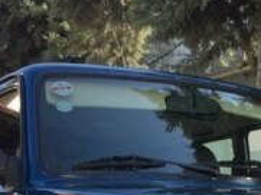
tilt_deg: -3.4
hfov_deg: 18.4
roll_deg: -4.6
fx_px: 798
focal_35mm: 106
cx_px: 211
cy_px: 306
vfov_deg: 13.1
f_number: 2.2
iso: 32
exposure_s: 1/434
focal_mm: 4.15
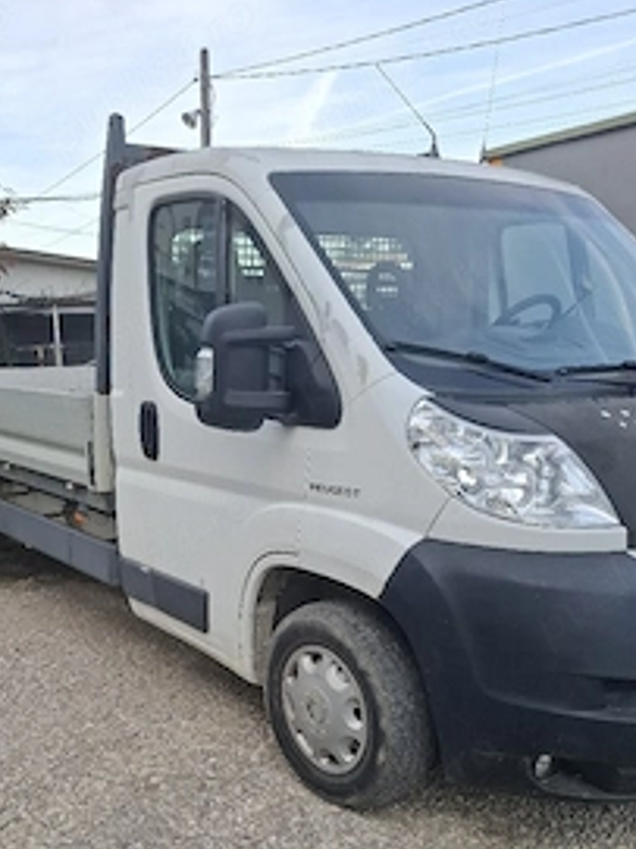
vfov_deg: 52.3
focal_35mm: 34
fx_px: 834
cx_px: 213
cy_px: 605
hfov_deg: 41.2
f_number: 1.8
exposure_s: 1/625
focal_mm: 5.54
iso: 50
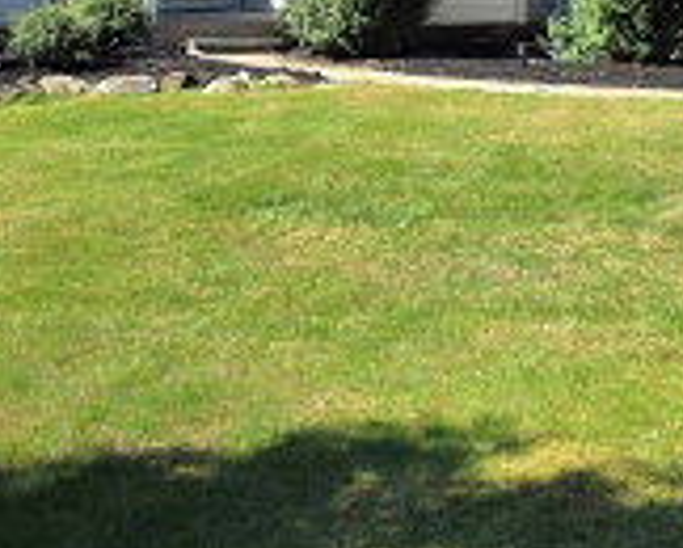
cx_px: 464
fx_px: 1437
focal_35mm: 71
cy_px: -76
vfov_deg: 20.4
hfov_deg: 26.6
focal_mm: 6.25
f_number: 1.7
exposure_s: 1/5000
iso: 80
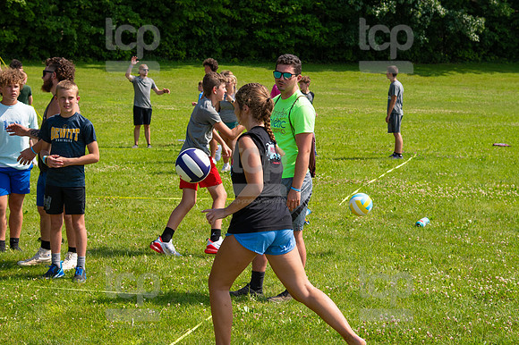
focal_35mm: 82
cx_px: 260
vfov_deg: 16.6
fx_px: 1181
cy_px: 172
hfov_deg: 24.8
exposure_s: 1/800
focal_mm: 55
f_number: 5.6
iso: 200
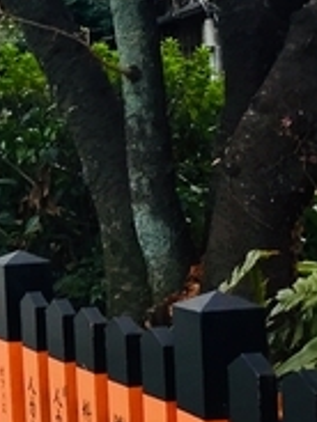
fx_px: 1538
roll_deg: +4.1
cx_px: -200
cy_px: 204
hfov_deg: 11.2
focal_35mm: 126
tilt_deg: -0.4
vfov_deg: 15.6
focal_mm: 4.15
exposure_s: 1/120
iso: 50
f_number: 2.2
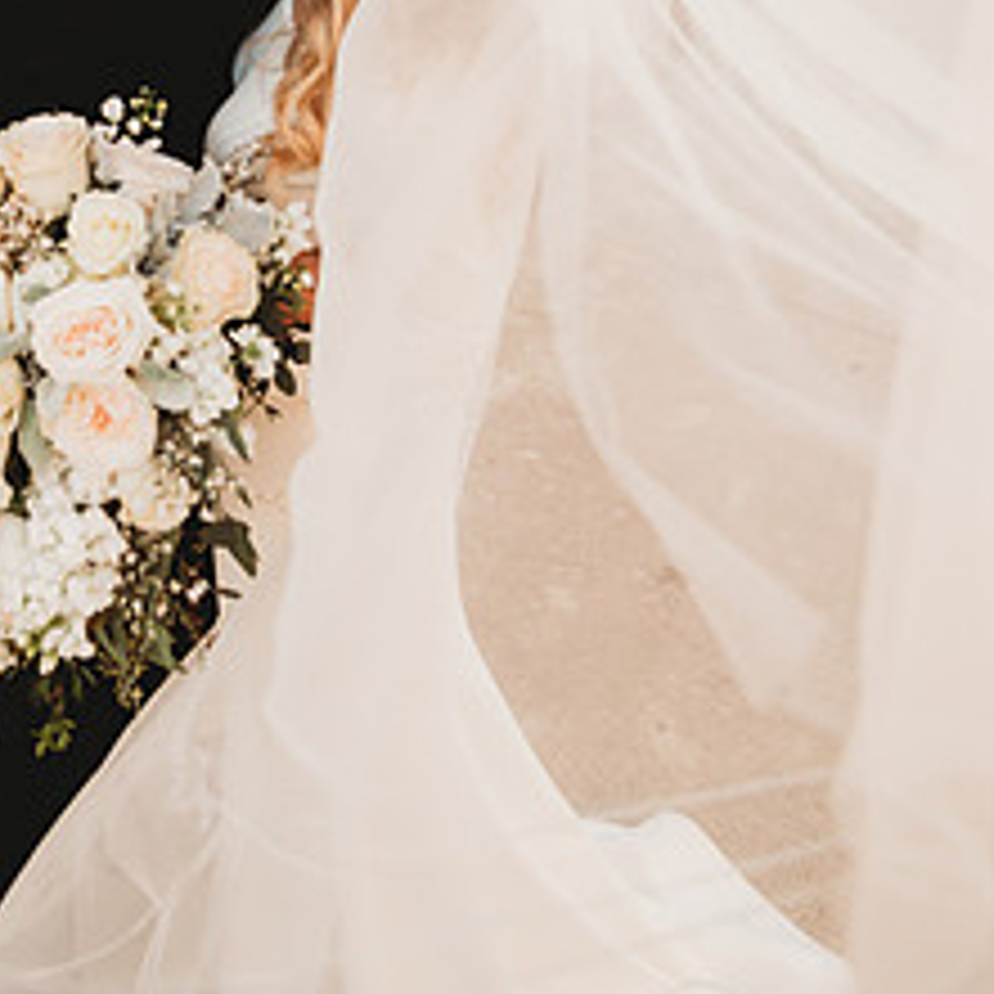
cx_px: 414
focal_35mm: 52
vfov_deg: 31.0
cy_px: 67
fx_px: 1689
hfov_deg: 32.7
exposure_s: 1/400
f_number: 4
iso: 250
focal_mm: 30
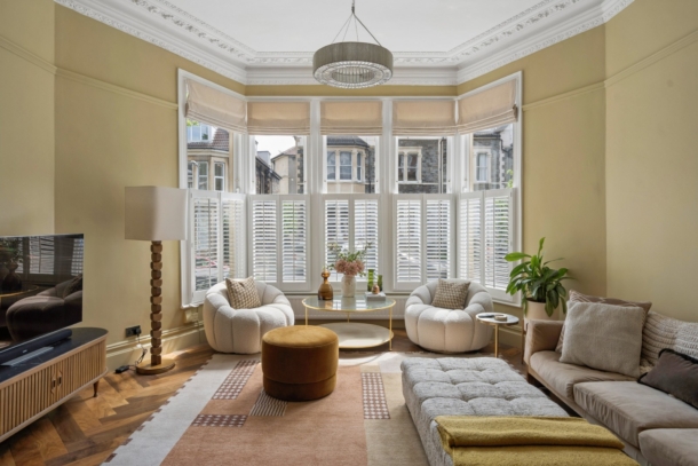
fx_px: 407
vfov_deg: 59.5
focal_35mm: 21
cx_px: 349
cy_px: 233
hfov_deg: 81.2
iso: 100
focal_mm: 21
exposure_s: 1/40
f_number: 7.1
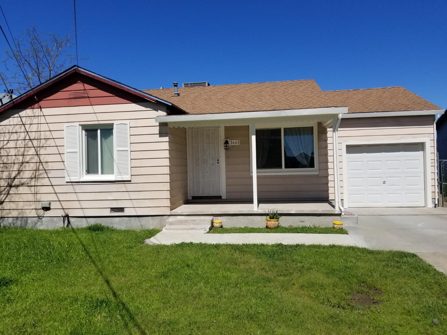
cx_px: 224
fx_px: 336
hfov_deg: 67.3
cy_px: 168
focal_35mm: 26
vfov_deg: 53.1
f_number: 1.7
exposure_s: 1/4784
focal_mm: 4.25
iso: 50
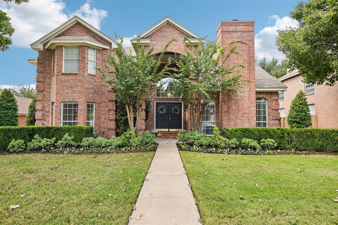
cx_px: 169
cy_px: 112
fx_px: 197
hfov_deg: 81.2
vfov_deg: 59.5
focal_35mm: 21
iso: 400
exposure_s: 1/200
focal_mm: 21
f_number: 8
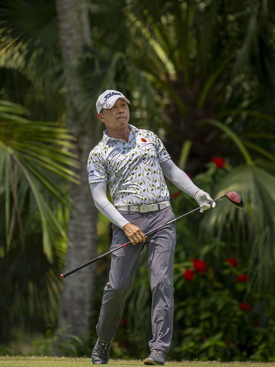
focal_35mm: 434
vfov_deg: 4.6
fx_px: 4597
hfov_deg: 3.4
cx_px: 137
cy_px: 187
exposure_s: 1/2500
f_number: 3.5
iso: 64
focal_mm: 400
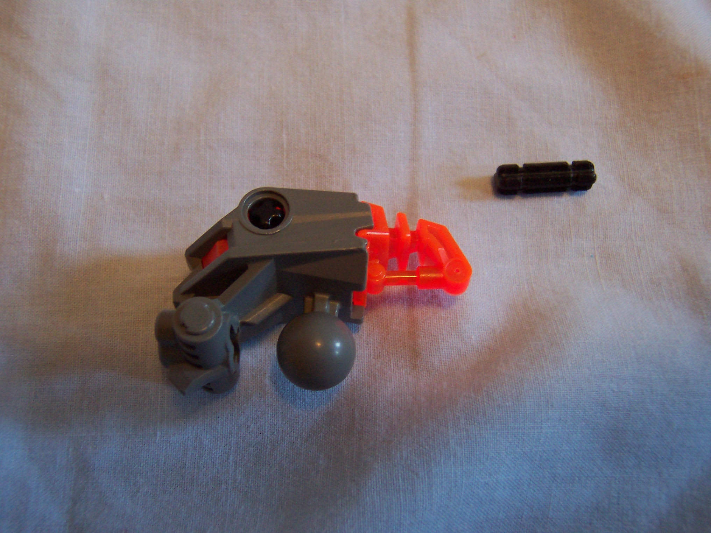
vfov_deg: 39.7
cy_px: 266
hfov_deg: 51.4
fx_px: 739
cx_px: 356
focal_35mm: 36
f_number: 2.8
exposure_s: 1/20
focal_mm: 5.6
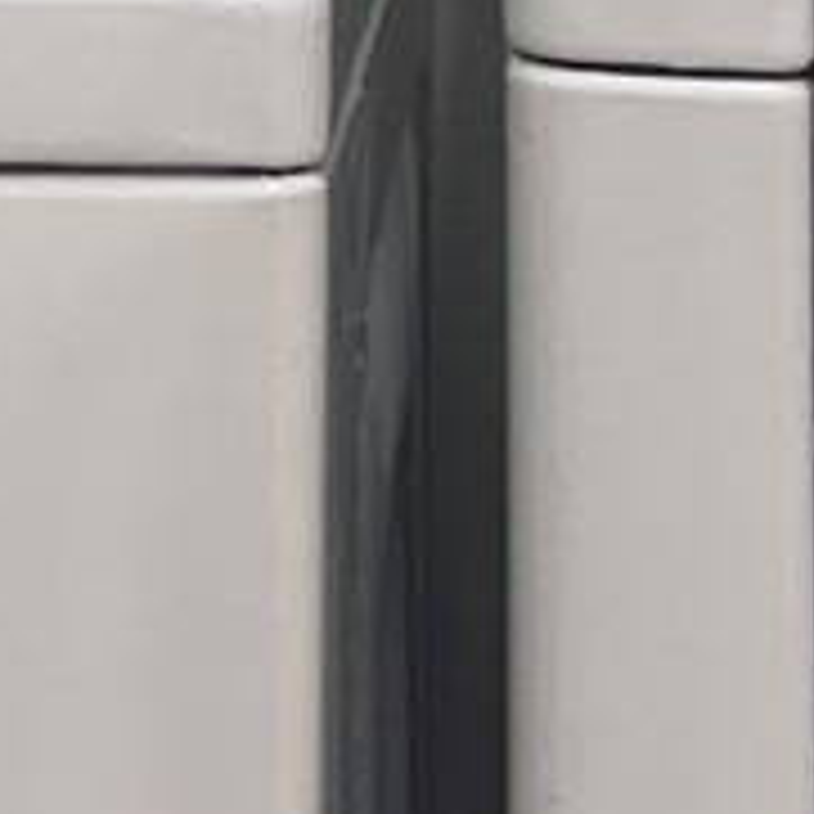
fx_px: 5002
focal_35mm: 188
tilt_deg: +3.6
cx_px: 333
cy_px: -1025
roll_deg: -0.6
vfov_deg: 8.6
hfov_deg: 9.3
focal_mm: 6.76
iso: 200
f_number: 1.78
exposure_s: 1/120
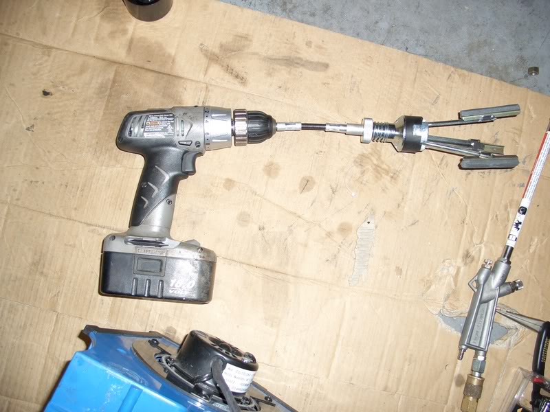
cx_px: 275
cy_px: 206
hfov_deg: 55.4
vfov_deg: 42.9
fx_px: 524
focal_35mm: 33
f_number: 2.8
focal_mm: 7.1
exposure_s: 1/60
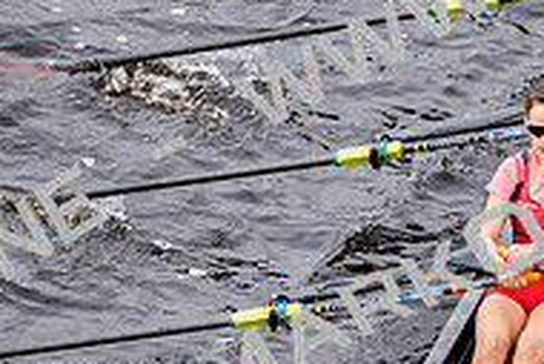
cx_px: 587
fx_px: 9225
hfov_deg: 3.4
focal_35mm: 610
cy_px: 133
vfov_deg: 2.3
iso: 400
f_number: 2.8
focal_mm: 200
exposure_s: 1/2000
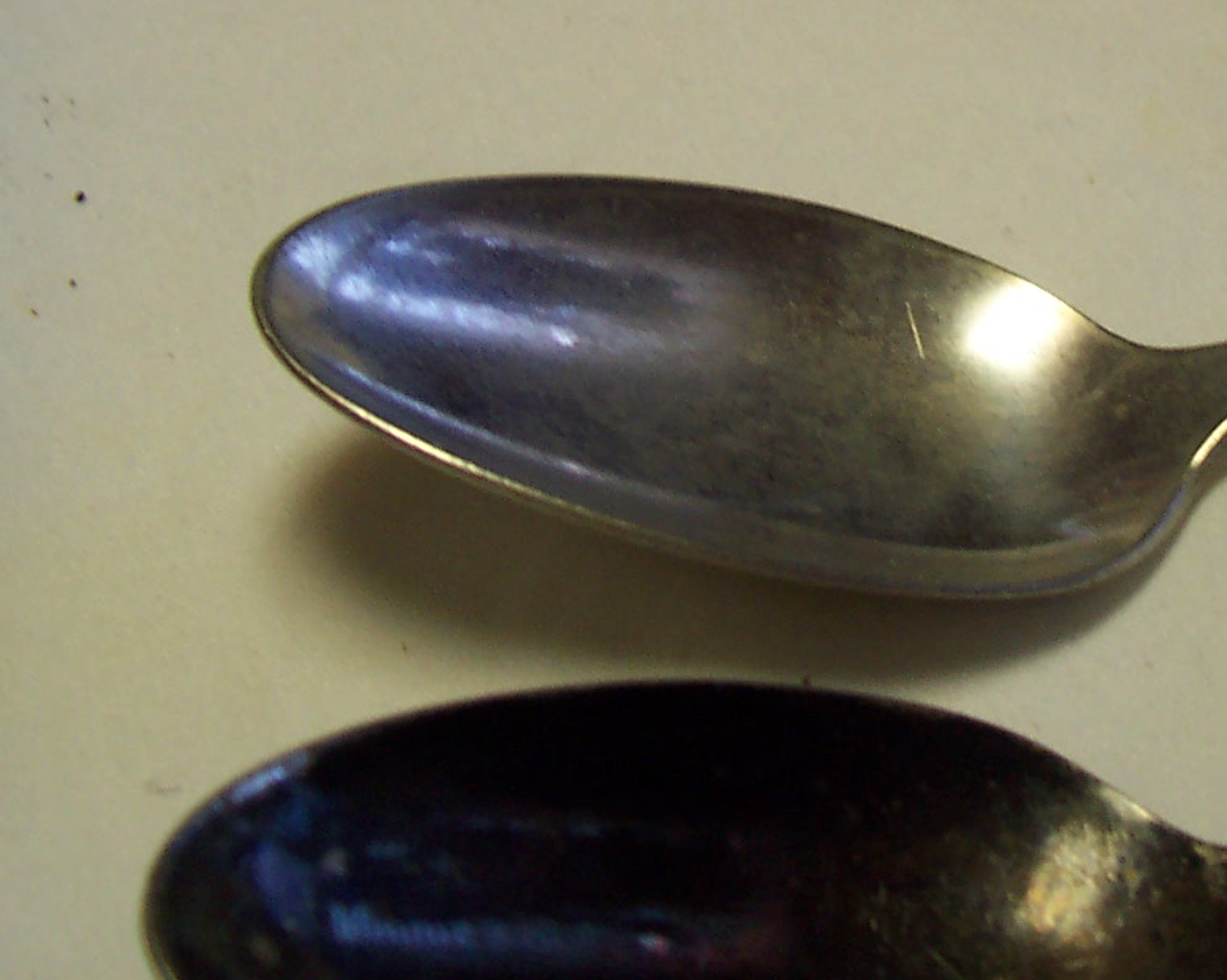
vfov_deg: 19.5
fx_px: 2831
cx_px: 1173
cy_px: 232
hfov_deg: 23.6
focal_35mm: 78
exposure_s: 1/125
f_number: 2.8
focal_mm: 5.6
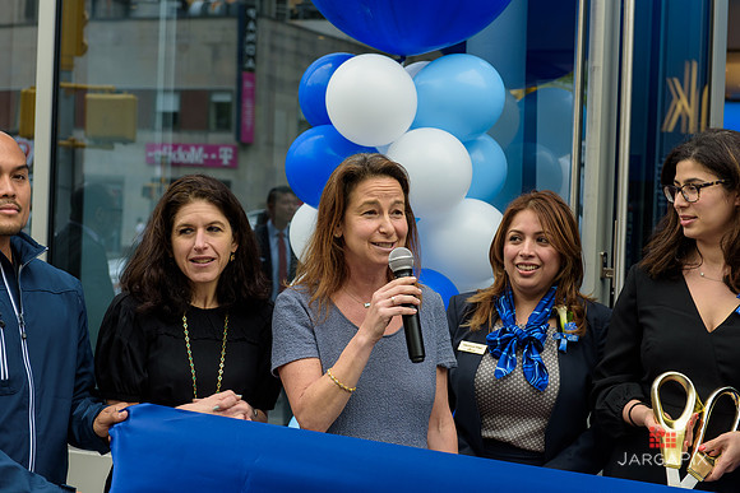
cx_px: 370
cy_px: 246
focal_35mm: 70
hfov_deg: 28.8
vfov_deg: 19.5
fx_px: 1439
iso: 200
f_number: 5
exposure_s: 1/250
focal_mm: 70
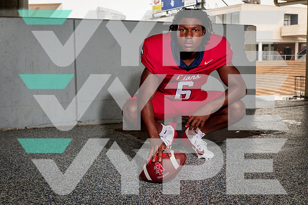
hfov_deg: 41.1
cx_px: 154
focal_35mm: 48
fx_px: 411
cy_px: 102
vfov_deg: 28.1
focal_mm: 48
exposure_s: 1/250
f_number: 7.1
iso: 800
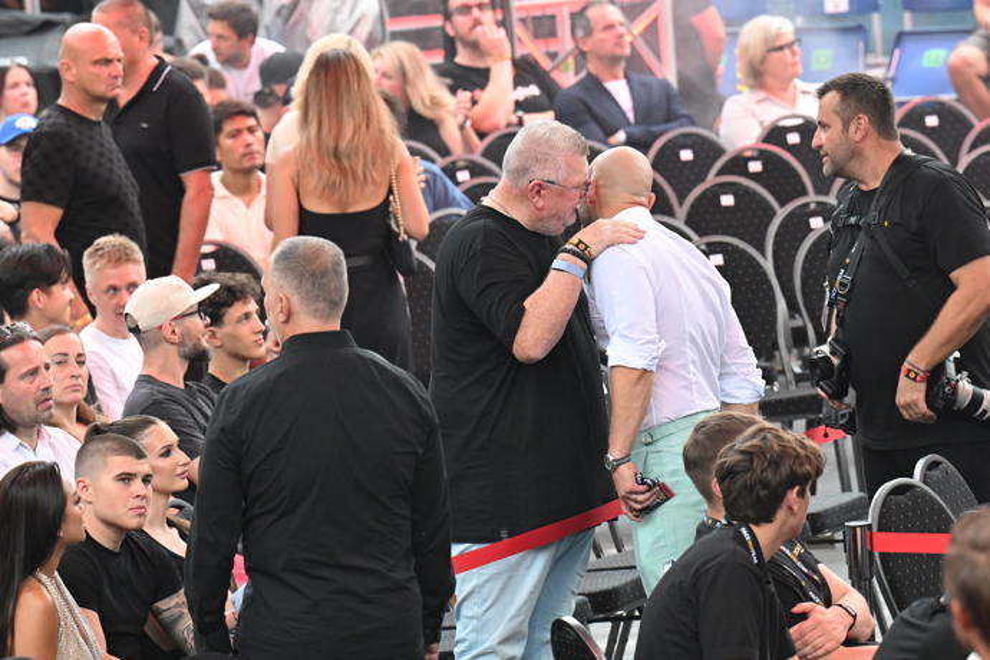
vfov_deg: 4.6
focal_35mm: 300
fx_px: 8249
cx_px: 495
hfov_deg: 6.9
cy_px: 330
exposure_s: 1/500
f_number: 5
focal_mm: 200
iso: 3200
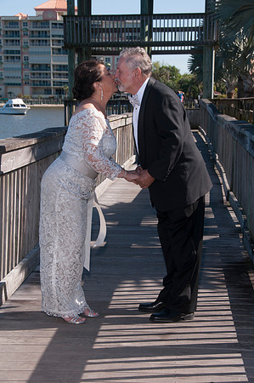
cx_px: 127
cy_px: 192
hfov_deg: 17.5
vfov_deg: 26.0
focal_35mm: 78
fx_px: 827
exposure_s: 1/250
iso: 100
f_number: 10
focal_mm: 52
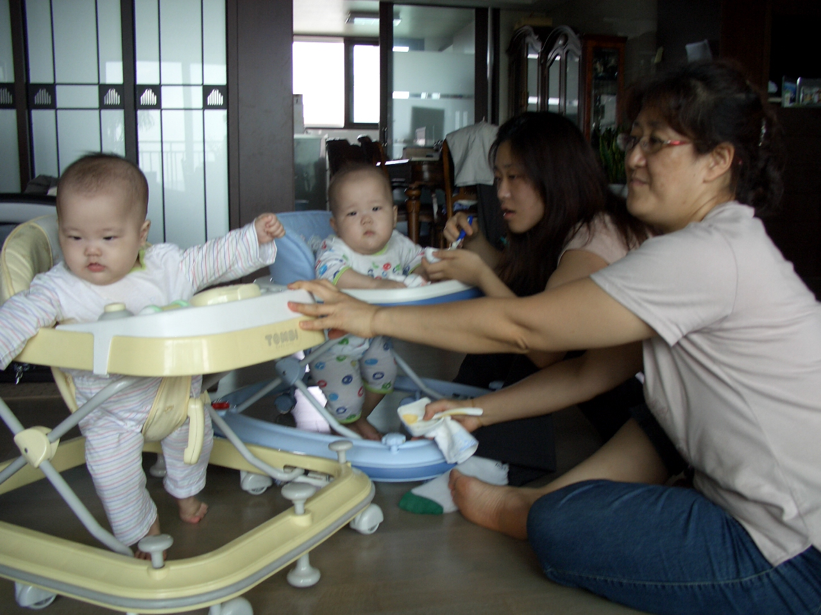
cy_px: 308
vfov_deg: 42.9
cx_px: 410
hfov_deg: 55.4
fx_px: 783
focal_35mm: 33
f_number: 2.8
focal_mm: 7.1
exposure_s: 1/80
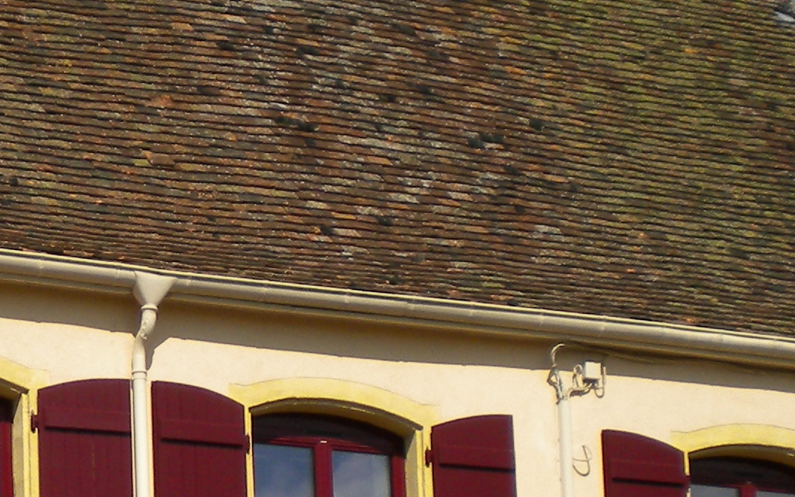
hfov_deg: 16.1
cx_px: -35
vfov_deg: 9.9
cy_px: 825
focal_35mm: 127
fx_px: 2751
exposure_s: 1/1000
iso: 80
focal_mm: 6.3
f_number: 4.6
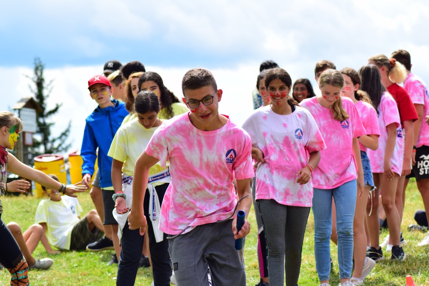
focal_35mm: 202
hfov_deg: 10.2
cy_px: 143
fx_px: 2413
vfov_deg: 6.8
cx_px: 214
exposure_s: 1/1000
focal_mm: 135
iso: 400
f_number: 7.1
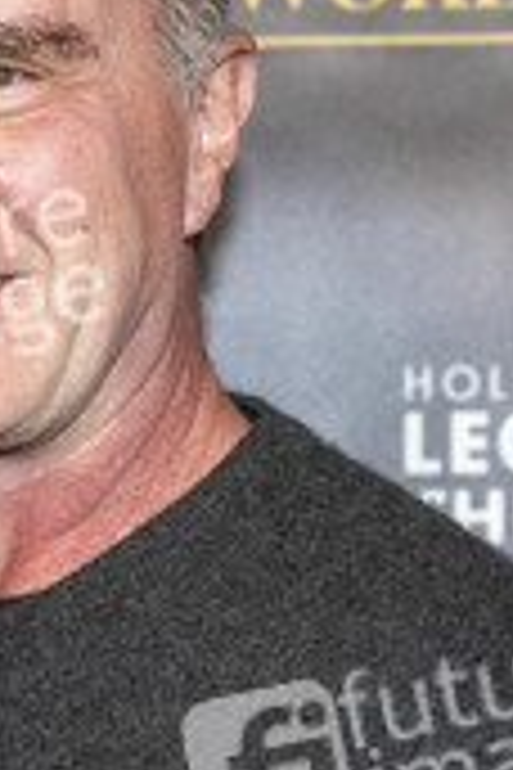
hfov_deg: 10.4
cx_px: 4
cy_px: 522
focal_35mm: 131
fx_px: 2800
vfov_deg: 15.6
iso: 800
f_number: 4
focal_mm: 56
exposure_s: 1/250
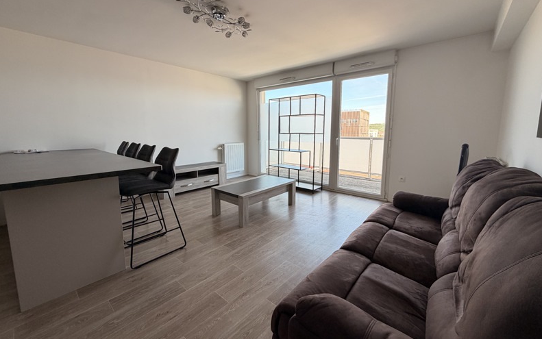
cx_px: 272
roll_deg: +0.7
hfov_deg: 101.4
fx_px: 222
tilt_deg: -6.9
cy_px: 158
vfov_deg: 74.8
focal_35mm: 15
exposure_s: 1/121
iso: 80
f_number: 2.2
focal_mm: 2.22
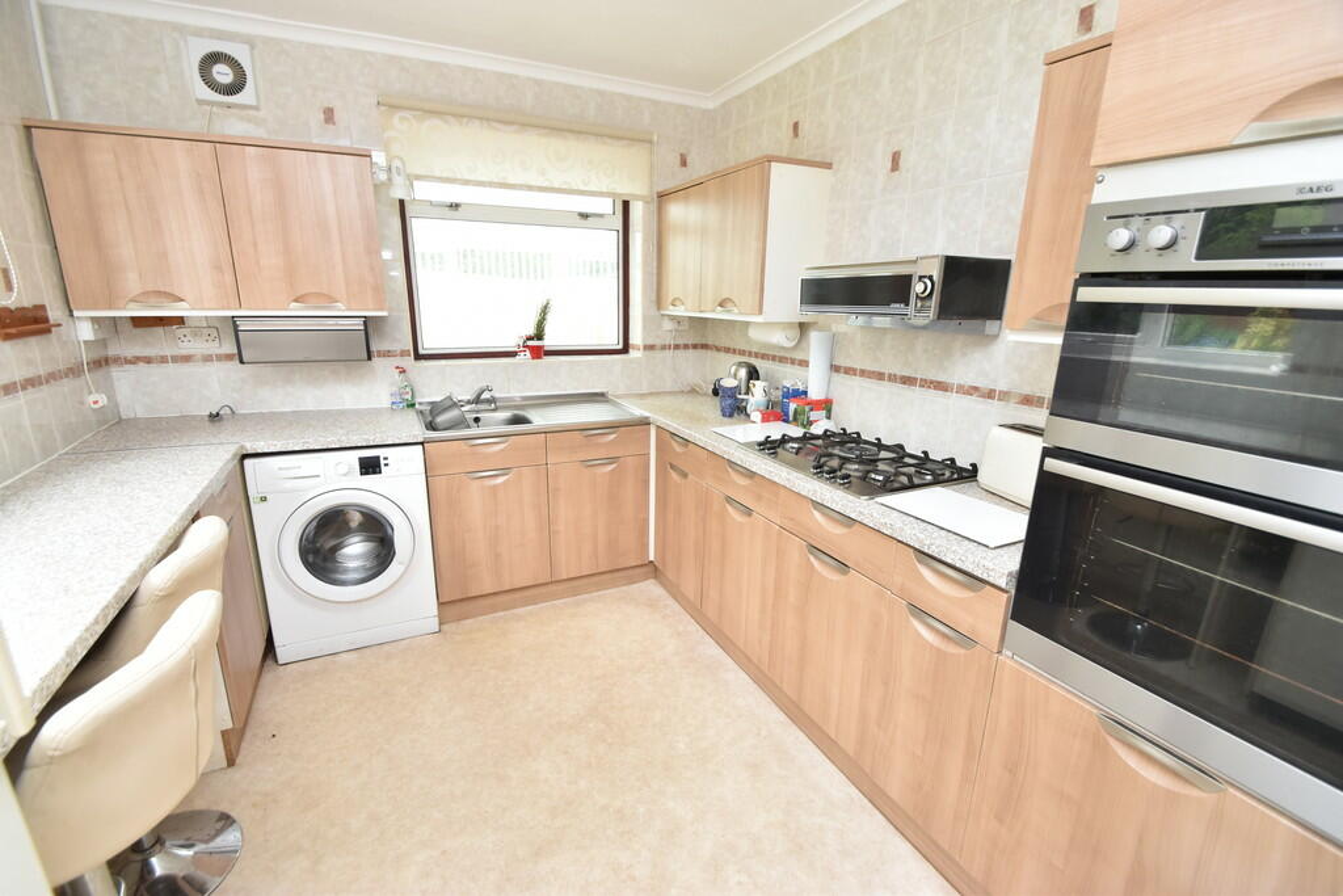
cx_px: 672
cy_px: 448
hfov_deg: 100.4
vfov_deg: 77.3
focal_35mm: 15
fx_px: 560
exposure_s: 1/125
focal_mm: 10
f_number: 5.6
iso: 640
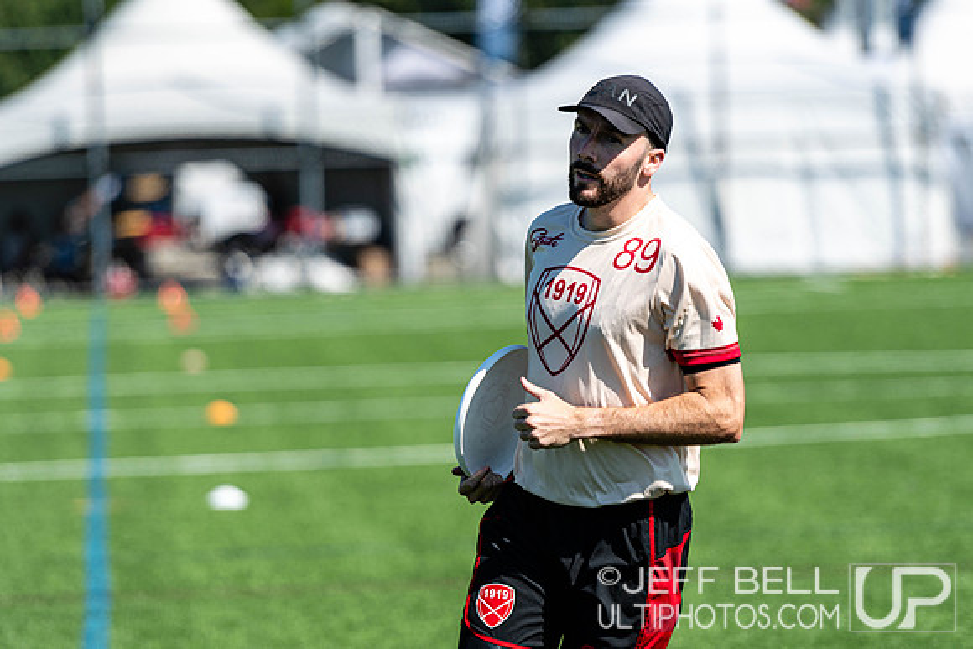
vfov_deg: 4.6
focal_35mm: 300
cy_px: 324
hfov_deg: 6.9
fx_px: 8110
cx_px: 486
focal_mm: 200
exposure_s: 1/1600
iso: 100
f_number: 3.2
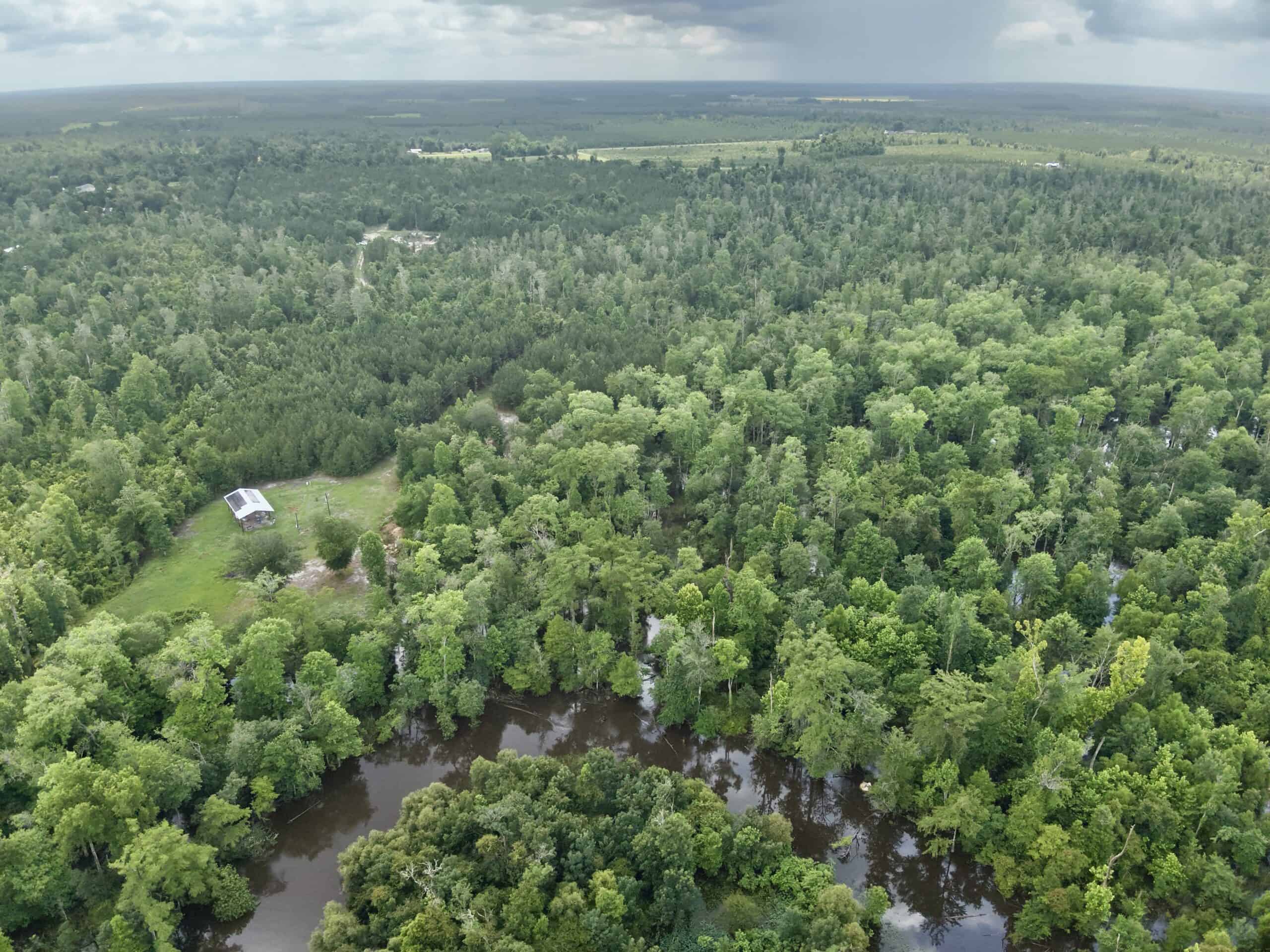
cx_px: 635
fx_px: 881
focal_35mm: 24
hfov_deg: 71.6
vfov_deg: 56.8
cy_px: 476
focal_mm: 4.4
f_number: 2.8
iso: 100
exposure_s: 1/640
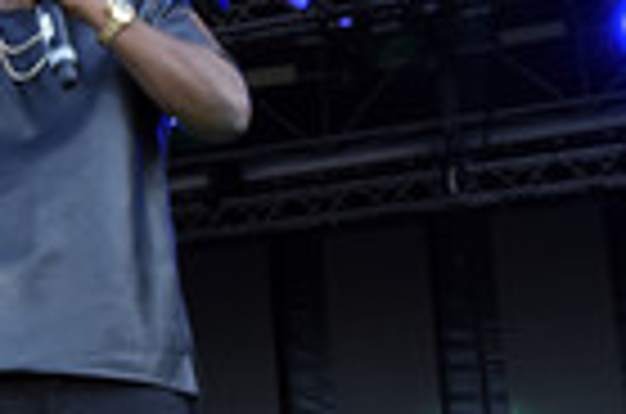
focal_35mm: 117
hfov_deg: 16.0
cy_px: 306
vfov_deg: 11.6
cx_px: -336
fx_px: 2030
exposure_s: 1/125
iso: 1100
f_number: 10
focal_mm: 24
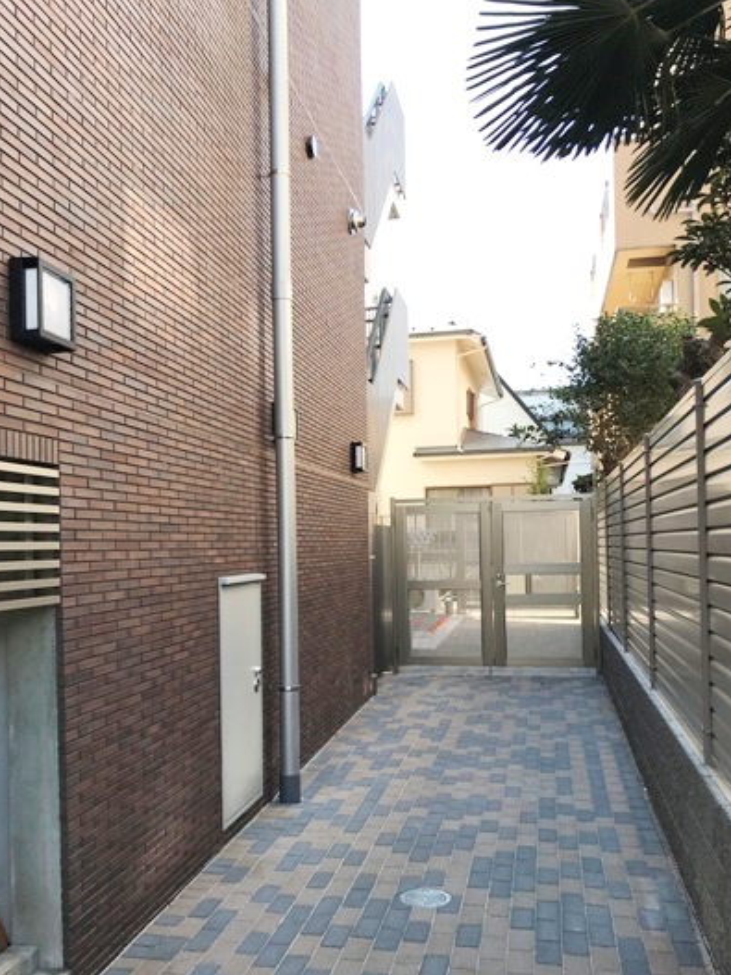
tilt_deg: +1.1
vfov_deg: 53.8
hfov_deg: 41.7
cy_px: 548
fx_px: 958
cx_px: 333
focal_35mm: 34
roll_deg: +1.6
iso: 20
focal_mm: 3.99
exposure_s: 1/378
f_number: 1.8
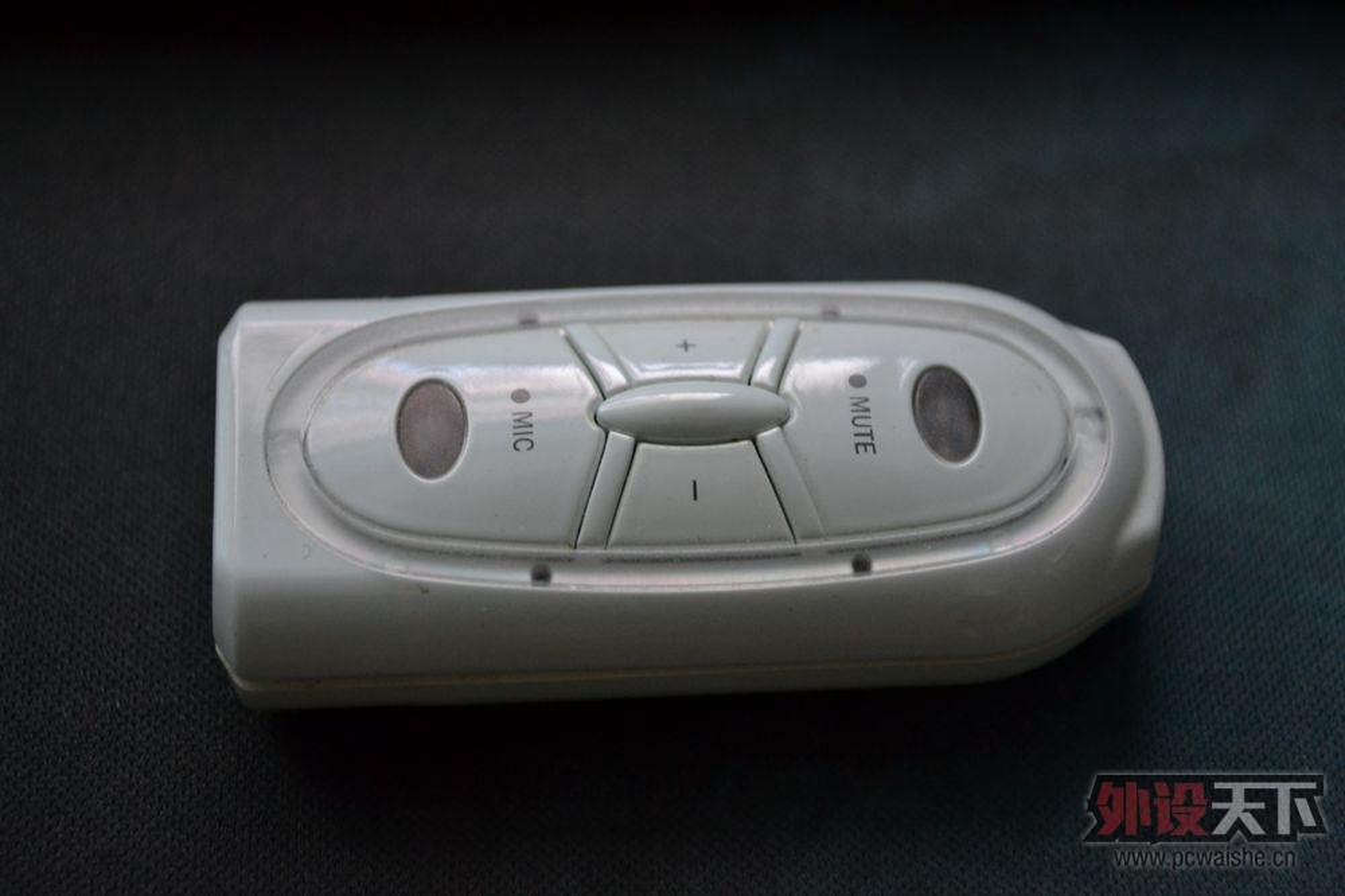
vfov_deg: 16.5
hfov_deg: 24.6
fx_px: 3081
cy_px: 448
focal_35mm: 82
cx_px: 672
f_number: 5.6
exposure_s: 1/15
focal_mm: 55
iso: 1600
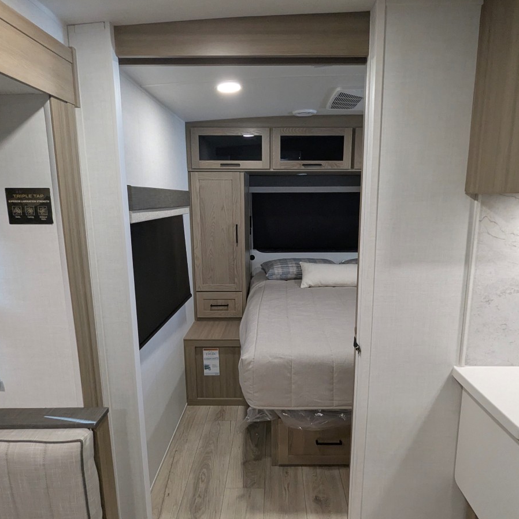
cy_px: 273
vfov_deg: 69.6
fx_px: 373
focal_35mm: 22
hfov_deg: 69.6
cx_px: 271
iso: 335
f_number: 2.2
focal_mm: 2.35
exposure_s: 1/110
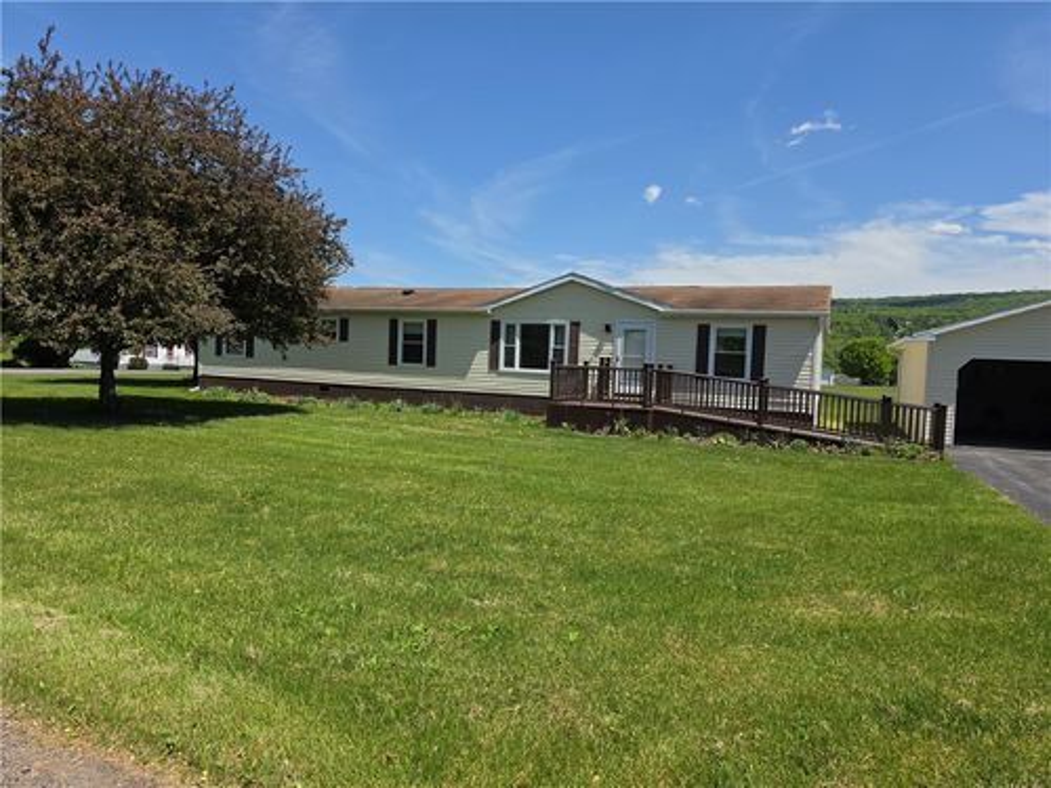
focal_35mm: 23
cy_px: 394
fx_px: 698
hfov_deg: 73.9
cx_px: 526
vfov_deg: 58.9
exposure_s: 1/1076
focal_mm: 6.5
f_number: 1.4
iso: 10
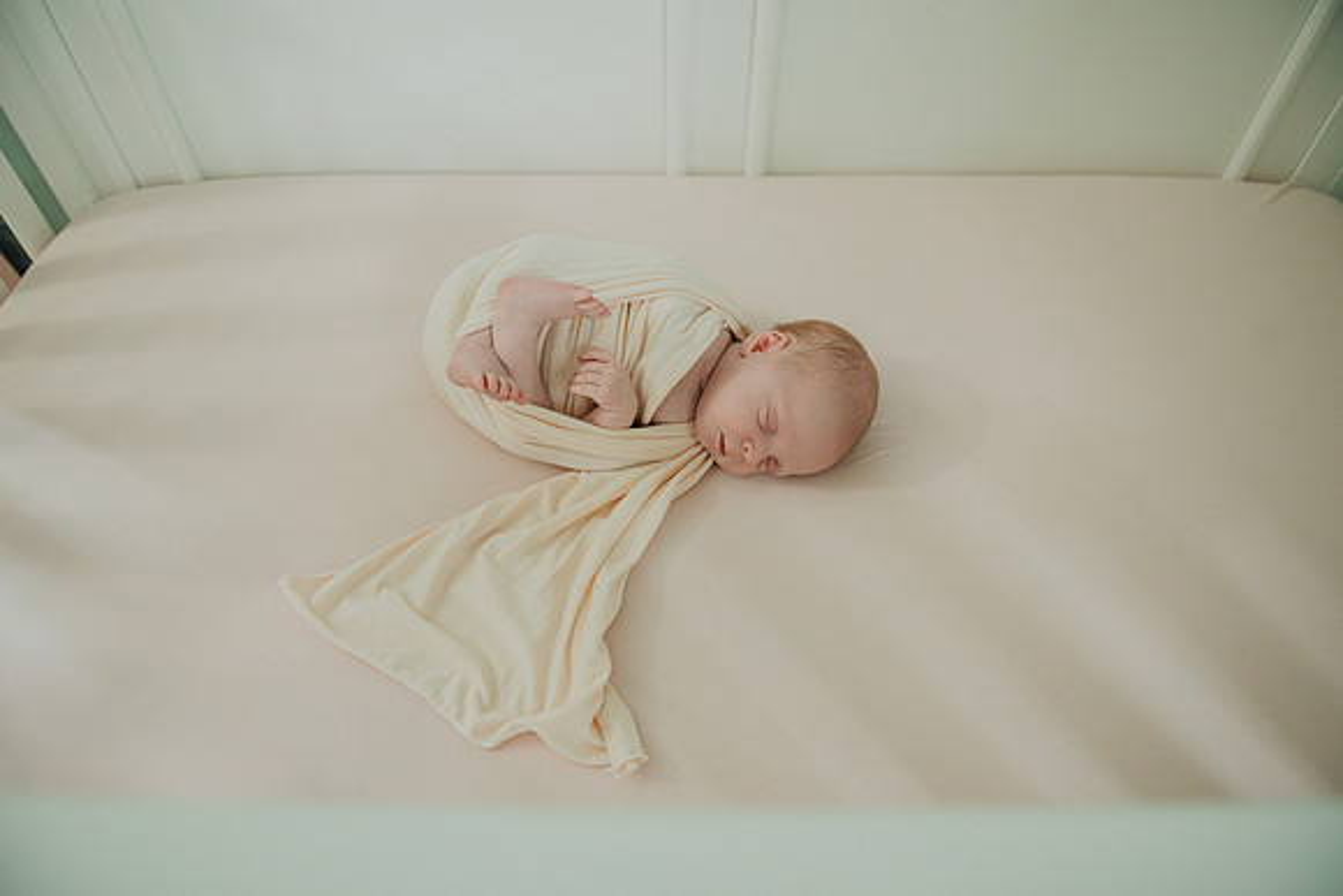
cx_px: 672
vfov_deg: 51.9
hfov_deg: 72.2
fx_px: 921
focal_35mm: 25
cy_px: 448
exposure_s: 1/200
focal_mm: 24
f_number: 2.8
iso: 3200
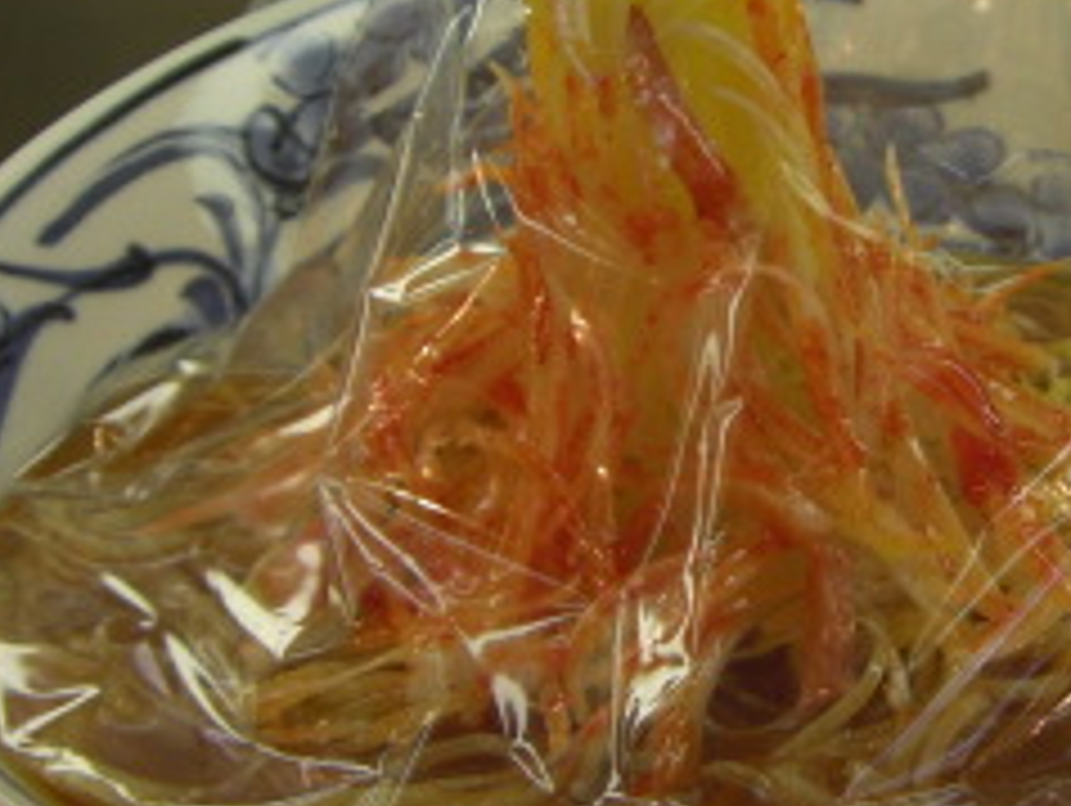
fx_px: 3159
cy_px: 401
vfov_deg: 14.5
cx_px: 945
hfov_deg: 18.9
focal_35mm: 102
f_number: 2.7
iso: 64
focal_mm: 6.2
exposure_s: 1/125
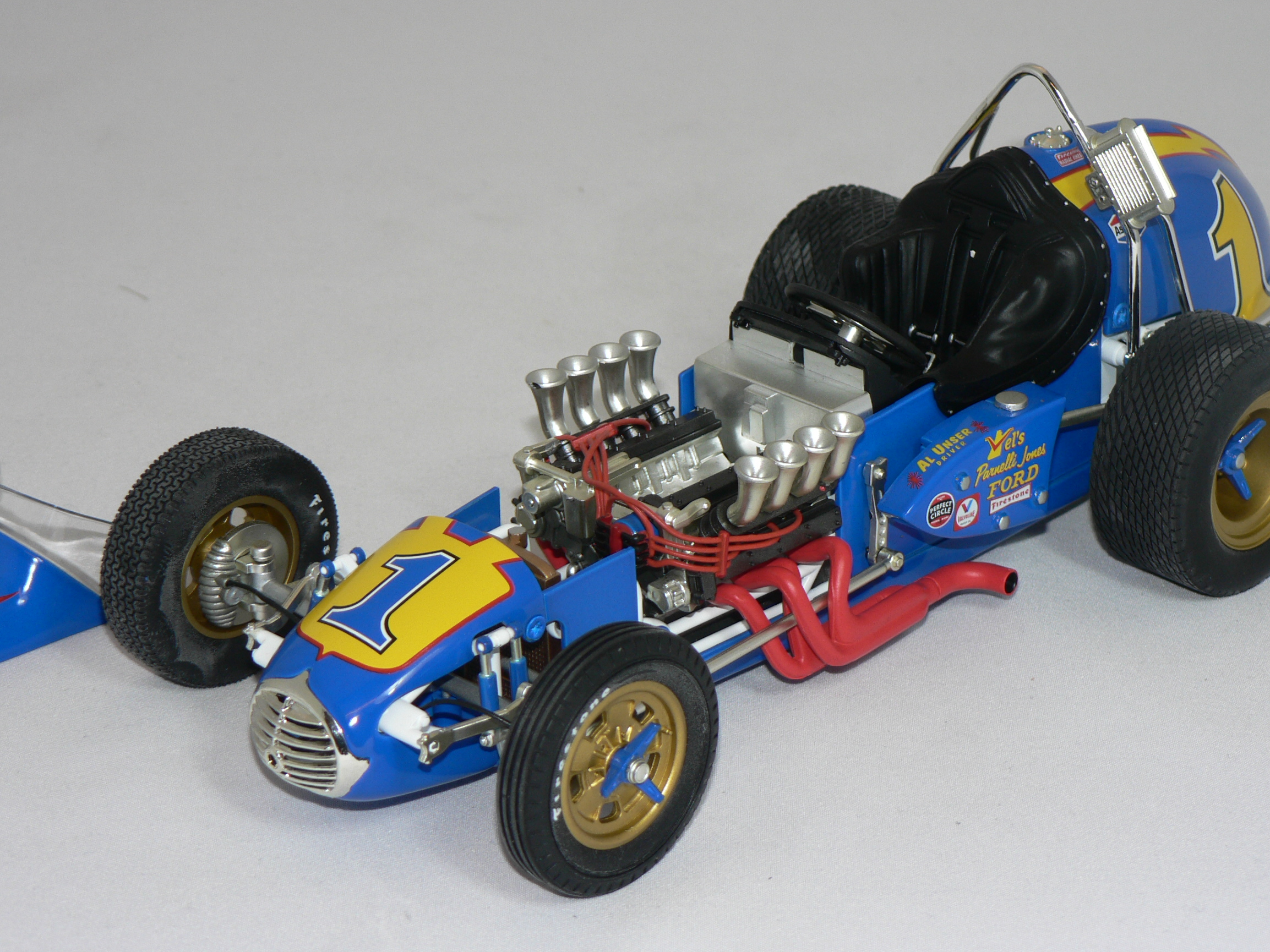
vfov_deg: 14.6
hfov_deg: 19.4
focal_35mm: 101
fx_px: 3705
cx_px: 669
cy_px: 428
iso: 80
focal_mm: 15.2
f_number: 3.2
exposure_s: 1/60
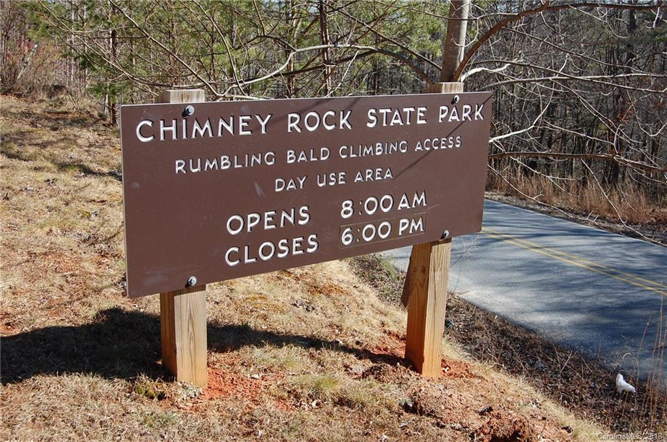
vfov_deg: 34.1
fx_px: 721
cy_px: 221
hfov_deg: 49.6
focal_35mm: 39
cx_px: 334
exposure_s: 1/200
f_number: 7.1
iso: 200
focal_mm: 26
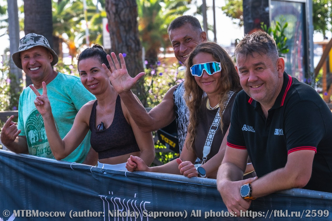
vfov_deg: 8.0
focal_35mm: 172
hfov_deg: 12.0
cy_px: 110
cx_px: 166
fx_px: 1586
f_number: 7.1
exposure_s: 1/800
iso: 640
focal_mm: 115
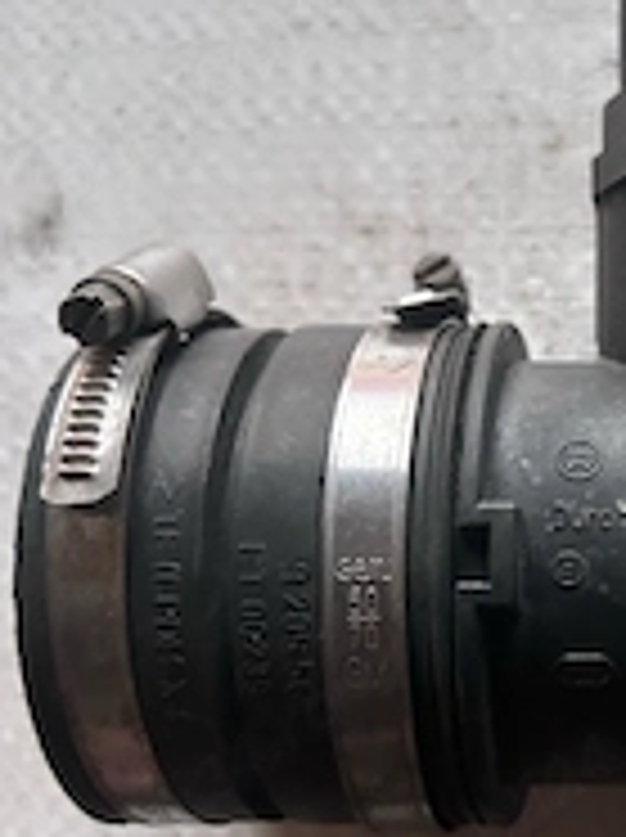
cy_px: 500
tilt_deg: -80.0
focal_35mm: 56
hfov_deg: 24.8
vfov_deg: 34.3
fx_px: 1353
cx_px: 635
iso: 320
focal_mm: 5.7
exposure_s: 1/60
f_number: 1.5
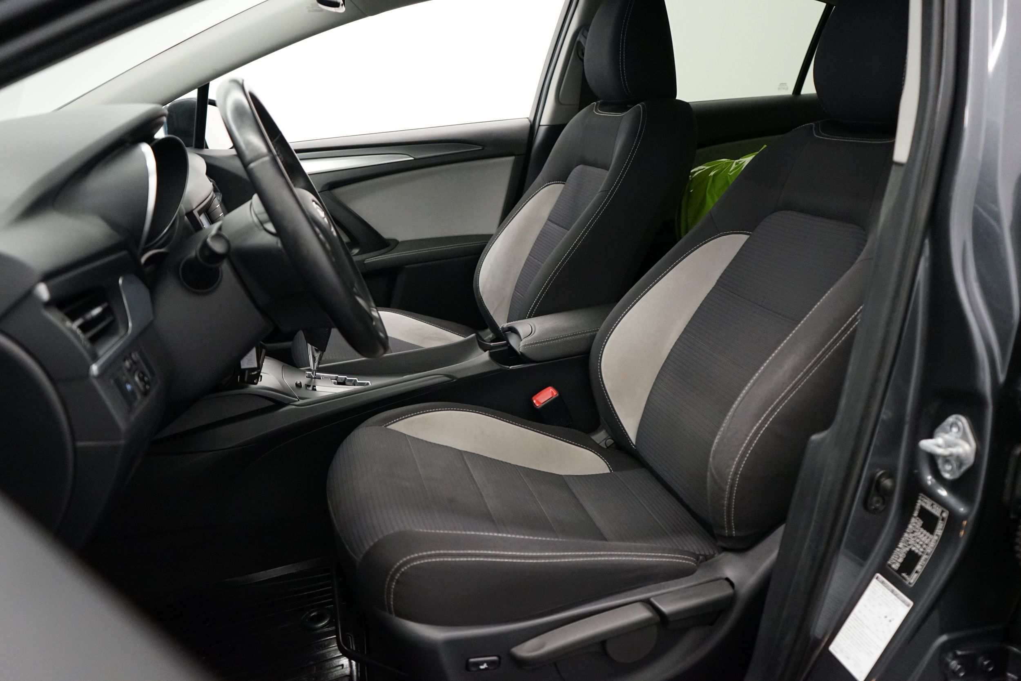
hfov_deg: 63.7
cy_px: 340
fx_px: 822
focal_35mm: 29
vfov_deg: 45.0
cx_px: 510
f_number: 3.5
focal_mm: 29
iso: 4000
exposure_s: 1/160
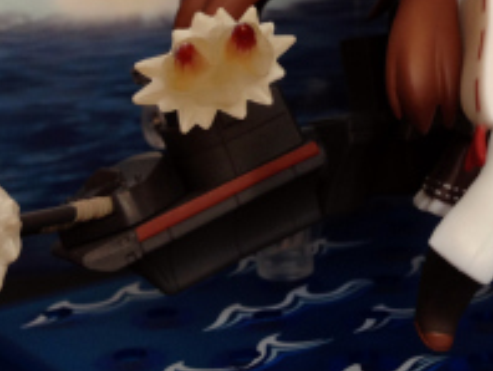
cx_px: 344
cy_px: -49
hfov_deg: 21.6
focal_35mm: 90
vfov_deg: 15.9
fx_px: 1283
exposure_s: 1/20
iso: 50
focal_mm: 4.12
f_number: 2.4
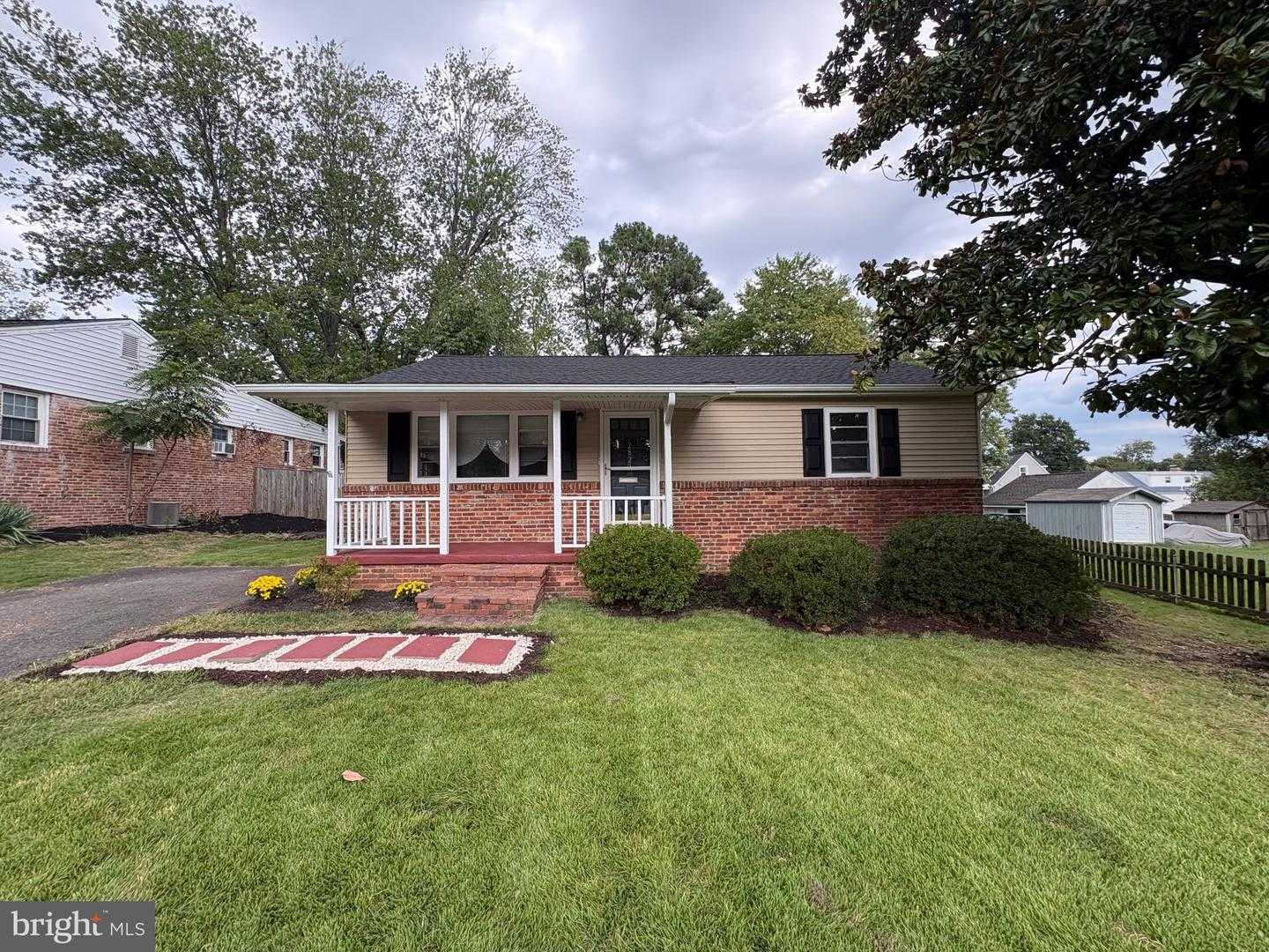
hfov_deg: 102.1
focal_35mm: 14
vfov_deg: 85.7
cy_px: 476
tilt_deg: +2.5
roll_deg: +2.1
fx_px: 513
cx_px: 634
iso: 64
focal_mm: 2.22
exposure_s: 1/314
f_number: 2.2
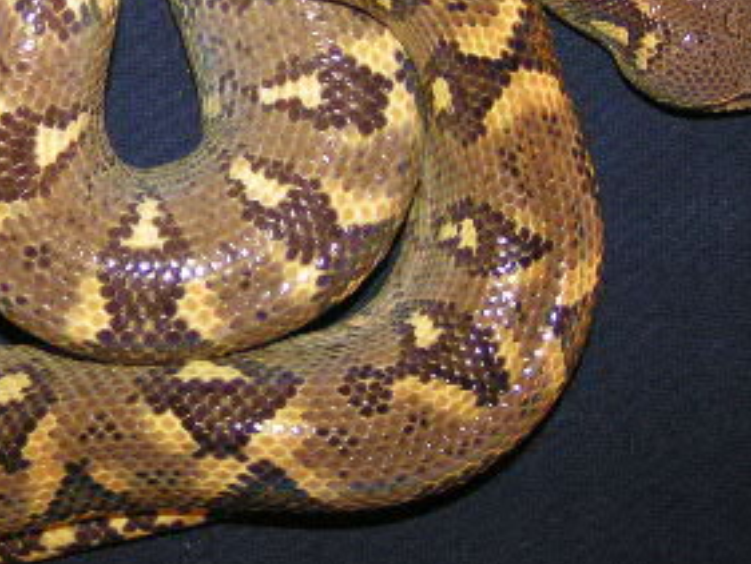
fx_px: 1758
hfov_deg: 23.8
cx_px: 168
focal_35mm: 81
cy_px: 8
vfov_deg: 17.8
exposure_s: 1/40
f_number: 2.8
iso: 200
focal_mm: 5.8
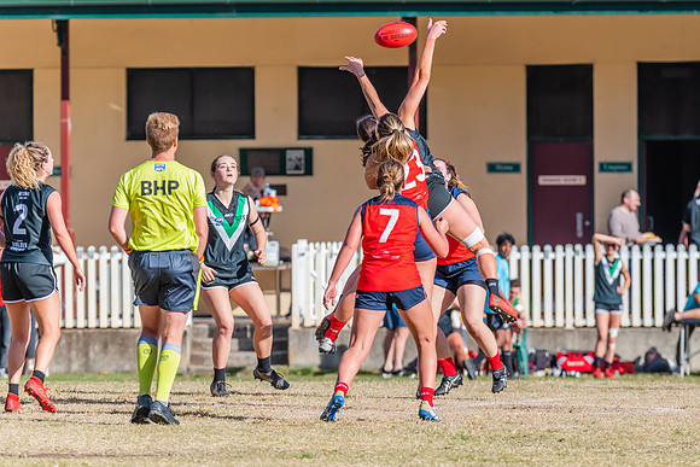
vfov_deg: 2.8
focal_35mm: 499
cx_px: 480
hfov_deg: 4.1
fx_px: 9714
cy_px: 249
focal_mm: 360
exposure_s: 1/1600
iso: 800
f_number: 9
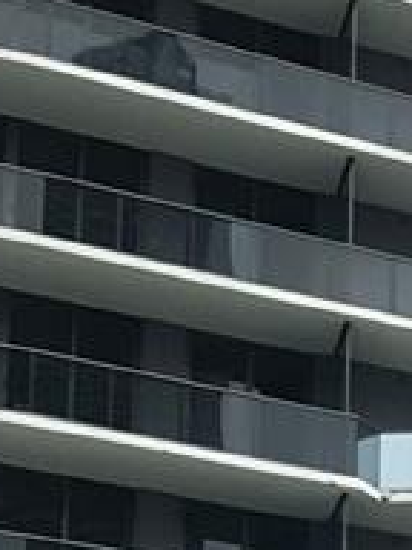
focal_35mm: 175
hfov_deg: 8.4
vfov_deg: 11.1
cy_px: 610
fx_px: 2777
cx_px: 512
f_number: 1.8
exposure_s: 1/1623
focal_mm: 3.99
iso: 20
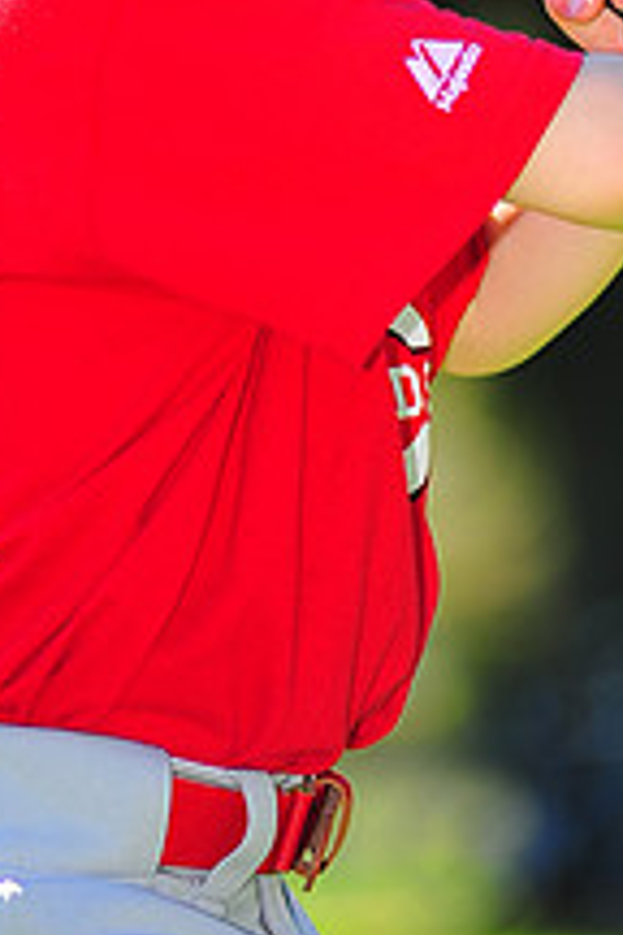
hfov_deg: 2.8
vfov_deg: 4.2
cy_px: -251
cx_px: 216
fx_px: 12563
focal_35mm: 484
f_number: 4.5
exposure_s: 1/500
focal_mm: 180
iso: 200
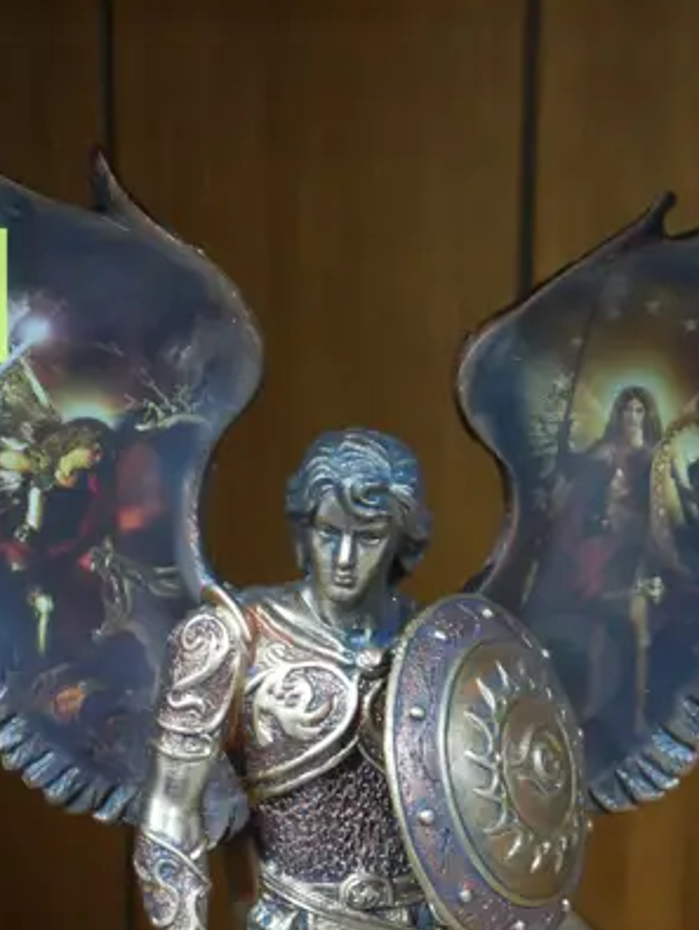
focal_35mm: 114
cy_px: 949
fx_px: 3064
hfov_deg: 13.0
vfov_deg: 16.8
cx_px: 352
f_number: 4.7
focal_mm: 22
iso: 1250
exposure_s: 1/60
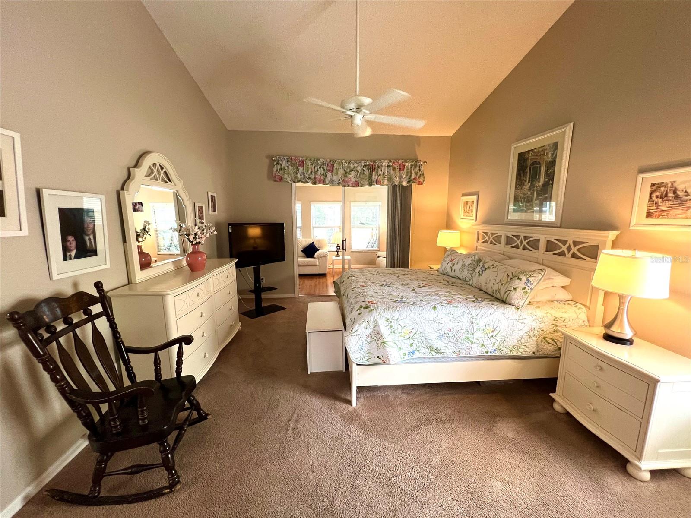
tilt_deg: -8.6
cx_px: 346
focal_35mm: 13
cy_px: 259
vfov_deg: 89.9
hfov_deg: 106.2
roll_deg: -0.5
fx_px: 260
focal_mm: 1.57
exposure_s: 1/60
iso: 250
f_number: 1.8
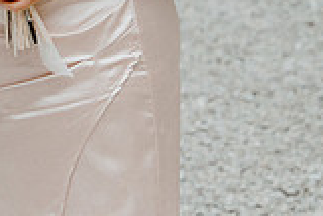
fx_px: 1922
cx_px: -95
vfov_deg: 6.3
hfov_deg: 9.4
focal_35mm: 214
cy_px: -169
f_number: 3.5
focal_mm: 59
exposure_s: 1/160
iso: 125
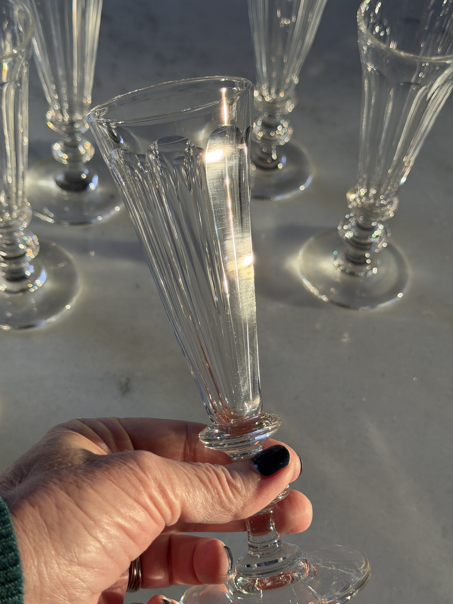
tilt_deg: -51.2
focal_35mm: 48
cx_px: 226
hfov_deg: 30.3
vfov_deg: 39.7
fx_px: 838
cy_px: 302
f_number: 1.78
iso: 160
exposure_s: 1/134
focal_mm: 6.76
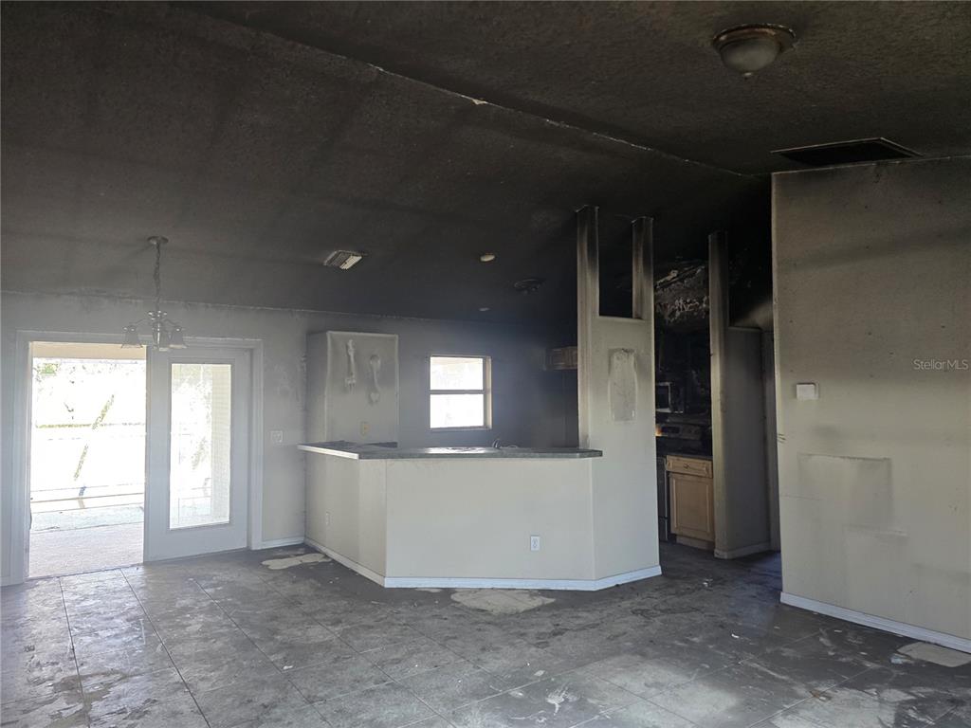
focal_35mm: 23
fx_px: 645
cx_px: 486
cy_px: 364
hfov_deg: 73.9
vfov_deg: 58.9
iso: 400
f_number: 1.7
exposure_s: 1/120
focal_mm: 6.3
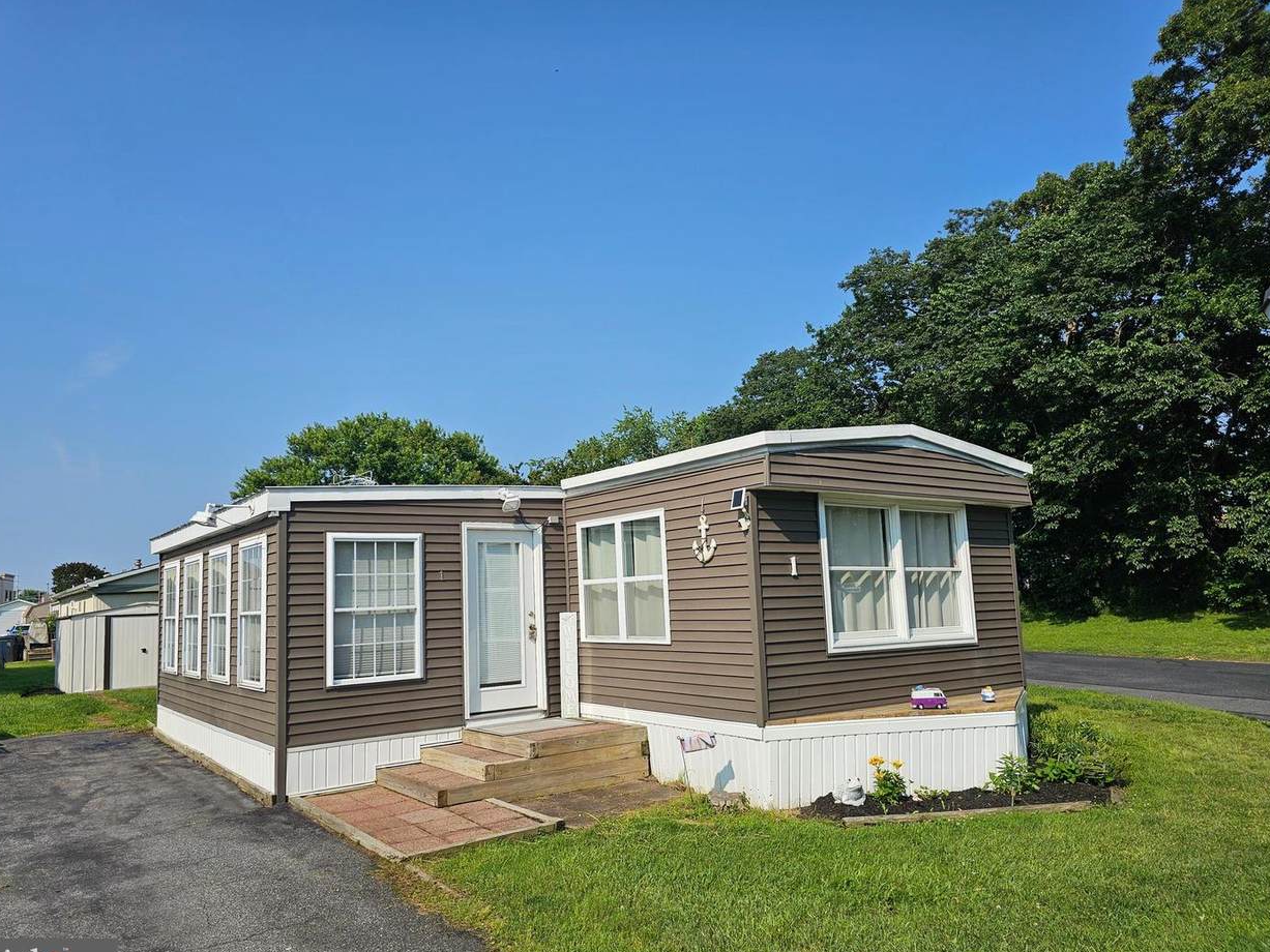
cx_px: 618
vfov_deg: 56.8
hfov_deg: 71.6
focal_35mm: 24
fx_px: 880
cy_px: 495
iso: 10
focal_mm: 6.3
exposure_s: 1/1283
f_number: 1.7
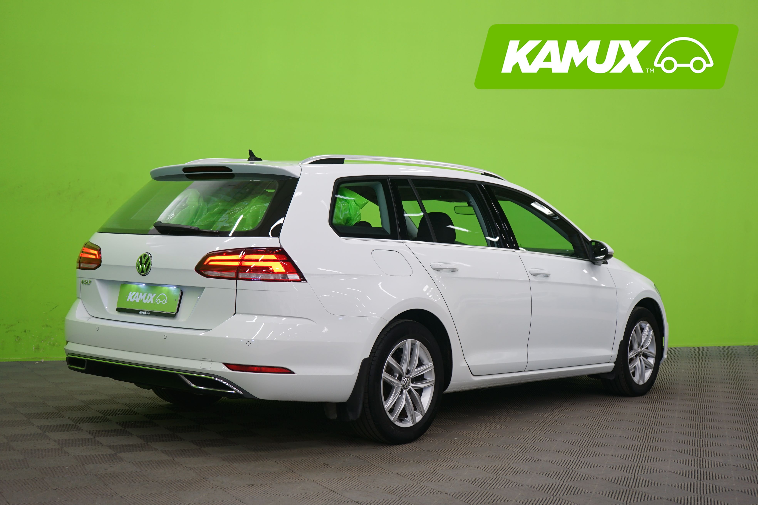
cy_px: 252
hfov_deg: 41.1
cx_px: 379
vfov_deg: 28.1
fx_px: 1011
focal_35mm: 48
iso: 400
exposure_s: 1/10
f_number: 5
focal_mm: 48
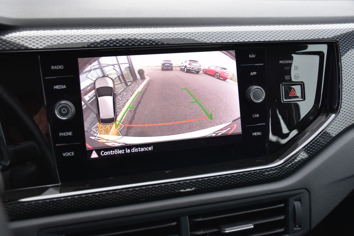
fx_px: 398
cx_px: 177
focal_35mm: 40
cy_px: 118
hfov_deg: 47.9
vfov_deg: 33.0
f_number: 4.5
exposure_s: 1/80
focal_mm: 27
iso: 400
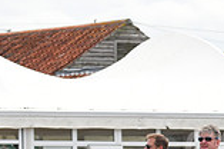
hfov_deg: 5.6
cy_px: 234
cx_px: 372
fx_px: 2254
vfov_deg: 3.8
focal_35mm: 363
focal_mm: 98
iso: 400
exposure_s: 1/1600
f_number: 6.3
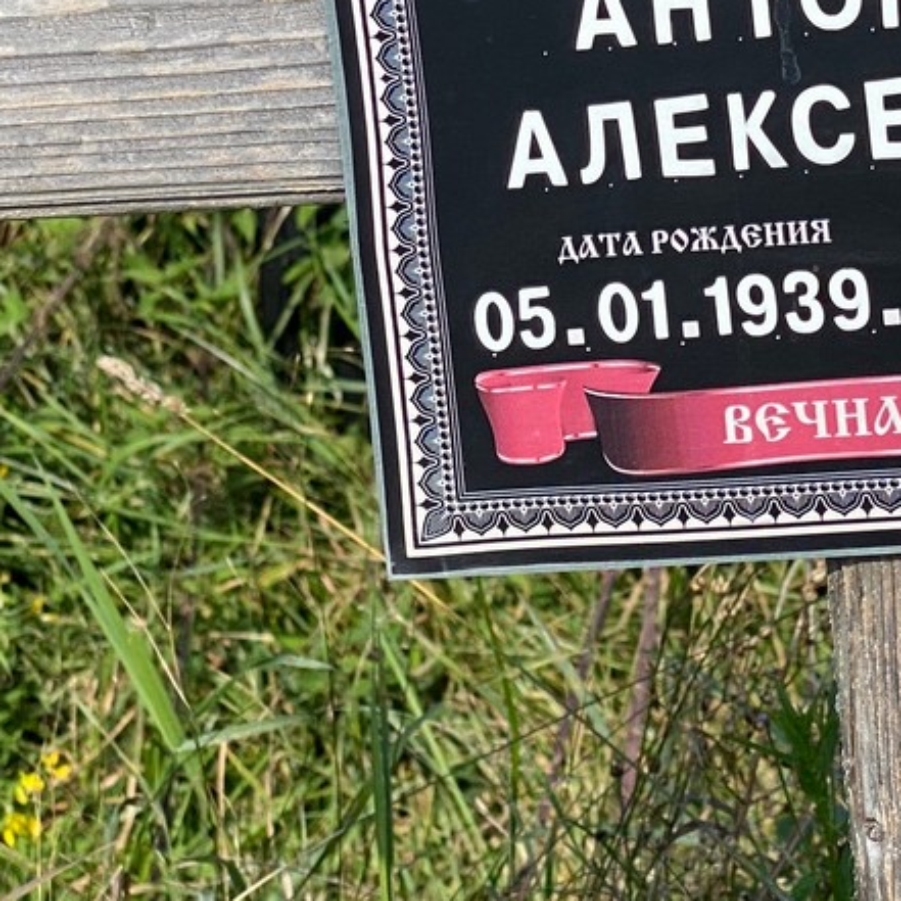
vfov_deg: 11.5
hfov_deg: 11.6
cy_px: 10
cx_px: 817
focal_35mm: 150
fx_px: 4417
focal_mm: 6
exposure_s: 1/749
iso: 20
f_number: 2
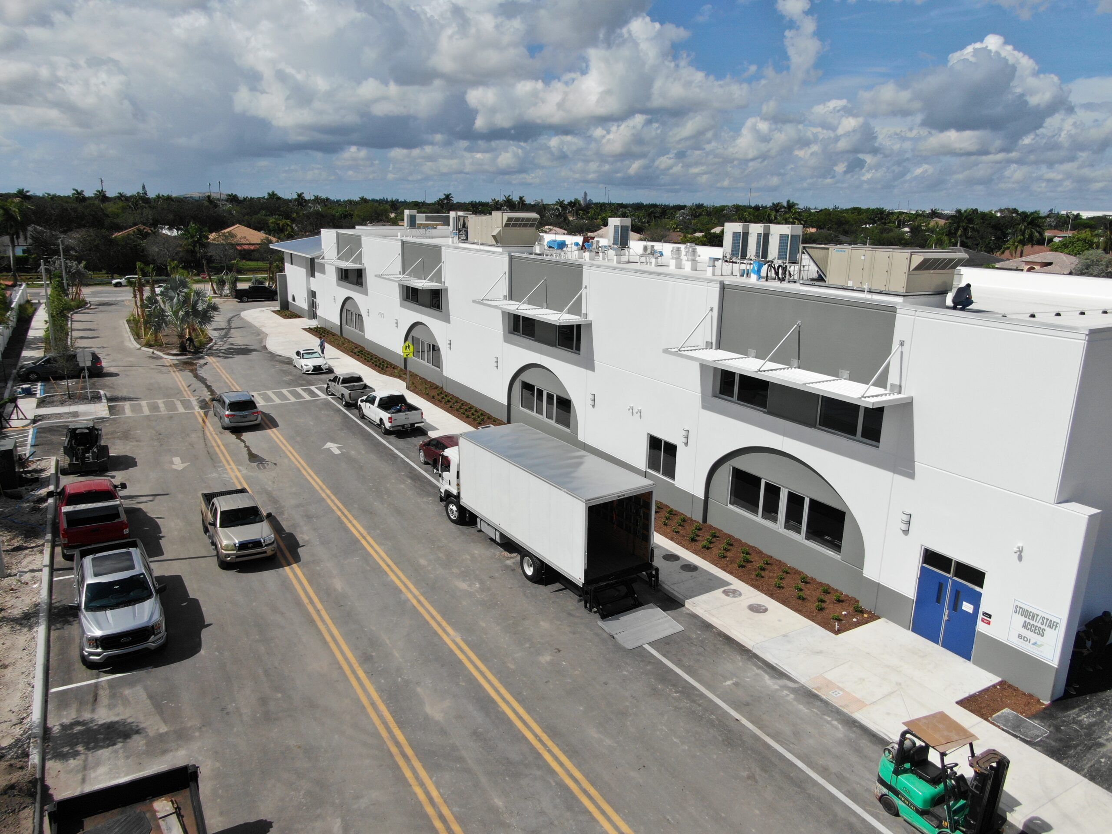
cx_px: 556
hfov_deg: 71.6
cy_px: 417
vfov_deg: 56.8
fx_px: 771
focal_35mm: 24
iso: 100
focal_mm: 4.39
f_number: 2.8
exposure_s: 1/2500
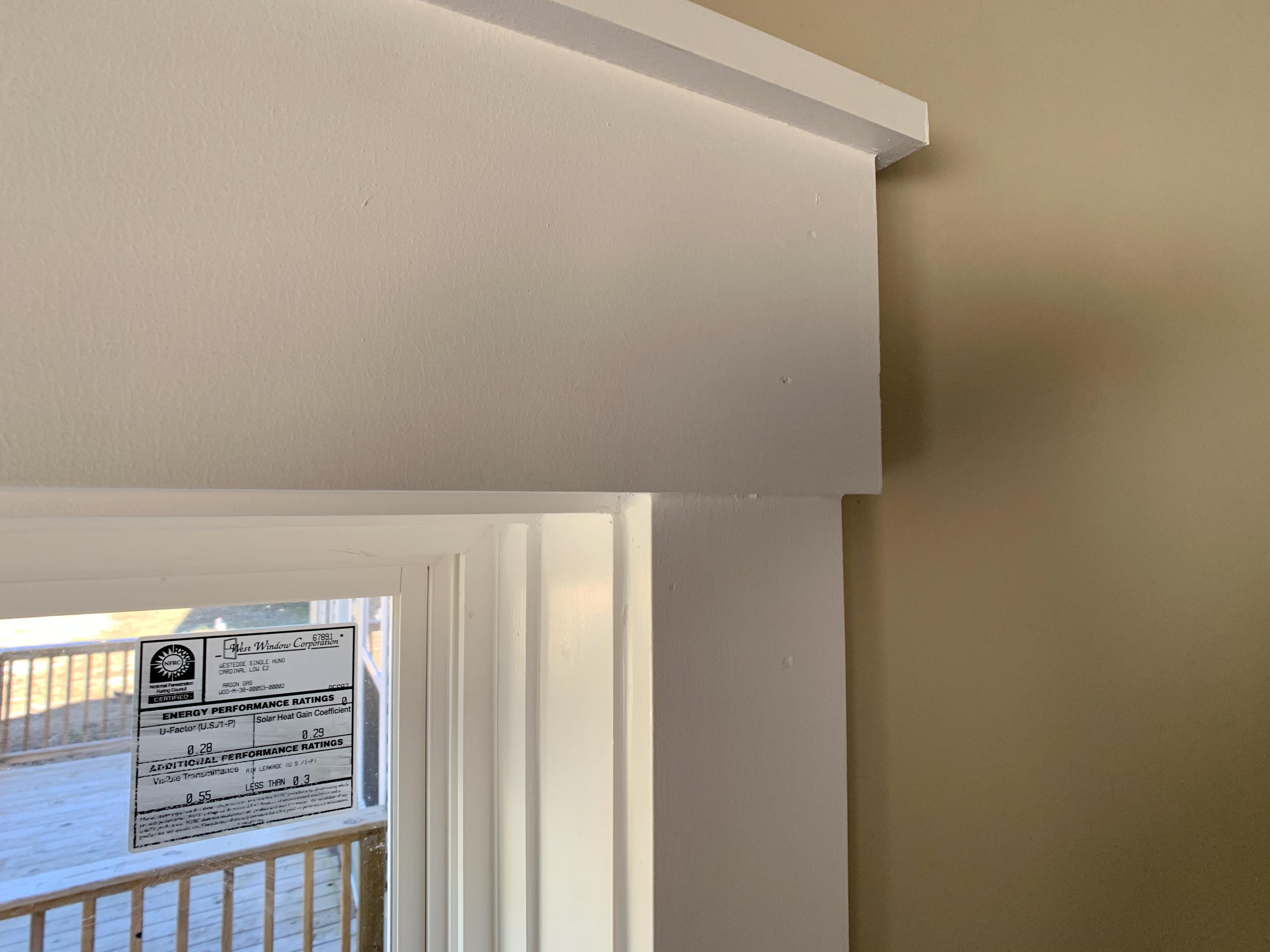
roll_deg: -0.7
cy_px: 476
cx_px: 635
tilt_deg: +3.9
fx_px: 954
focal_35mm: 26
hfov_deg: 67.3
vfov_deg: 53.1
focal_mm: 4.25
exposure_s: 1/121
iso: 64
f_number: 1.8
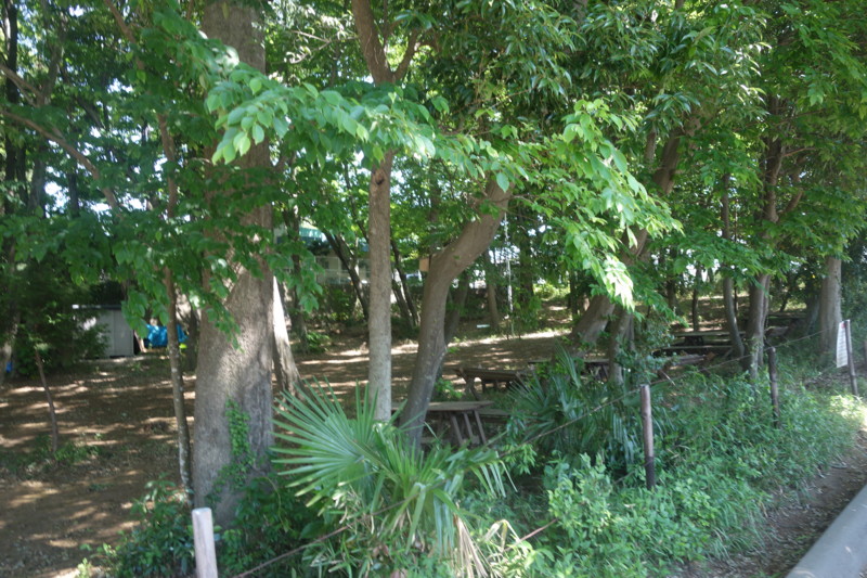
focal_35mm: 28
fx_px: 674
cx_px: 434
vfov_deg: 46.4
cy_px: 289
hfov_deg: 65.5
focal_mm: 10.4
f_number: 2.5
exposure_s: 1/160
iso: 200
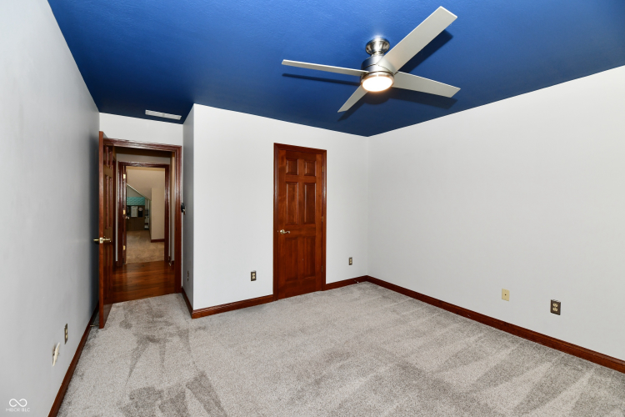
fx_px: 243
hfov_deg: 104.3
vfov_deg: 81.2
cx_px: 312
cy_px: 208
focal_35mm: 14
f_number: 6.3
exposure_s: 1/60
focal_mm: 14
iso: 640
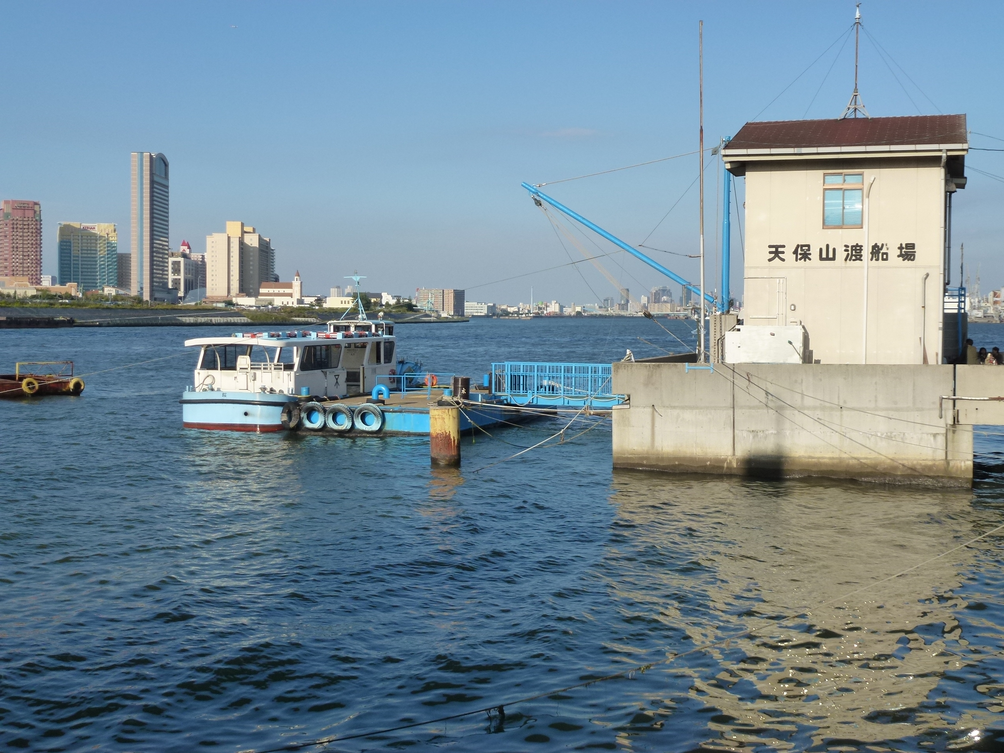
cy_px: 376
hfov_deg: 42.1
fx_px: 1305
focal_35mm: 45
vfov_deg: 32.2
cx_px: 502
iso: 160
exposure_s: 1/1000
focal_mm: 8
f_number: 4
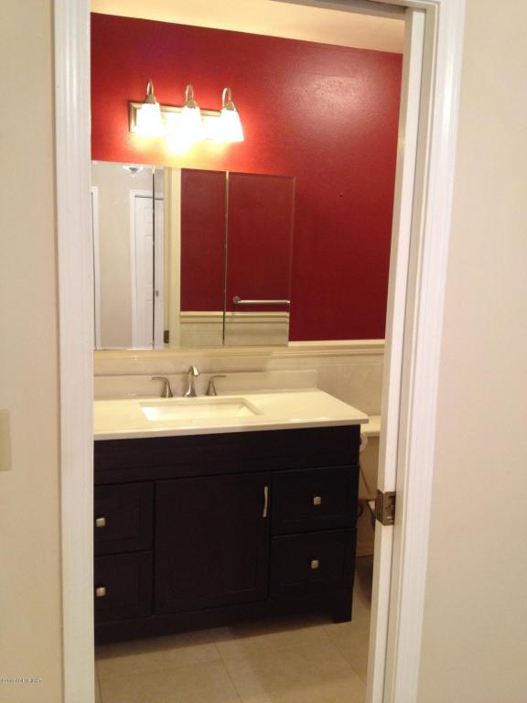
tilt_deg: -10.2
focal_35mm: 35
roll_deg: -1.2
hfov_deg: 40.7
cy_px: 352
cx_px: 264
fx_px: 710
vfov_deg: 52.6
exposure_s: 1/20
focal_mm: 4.28
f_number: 2.4
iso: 160
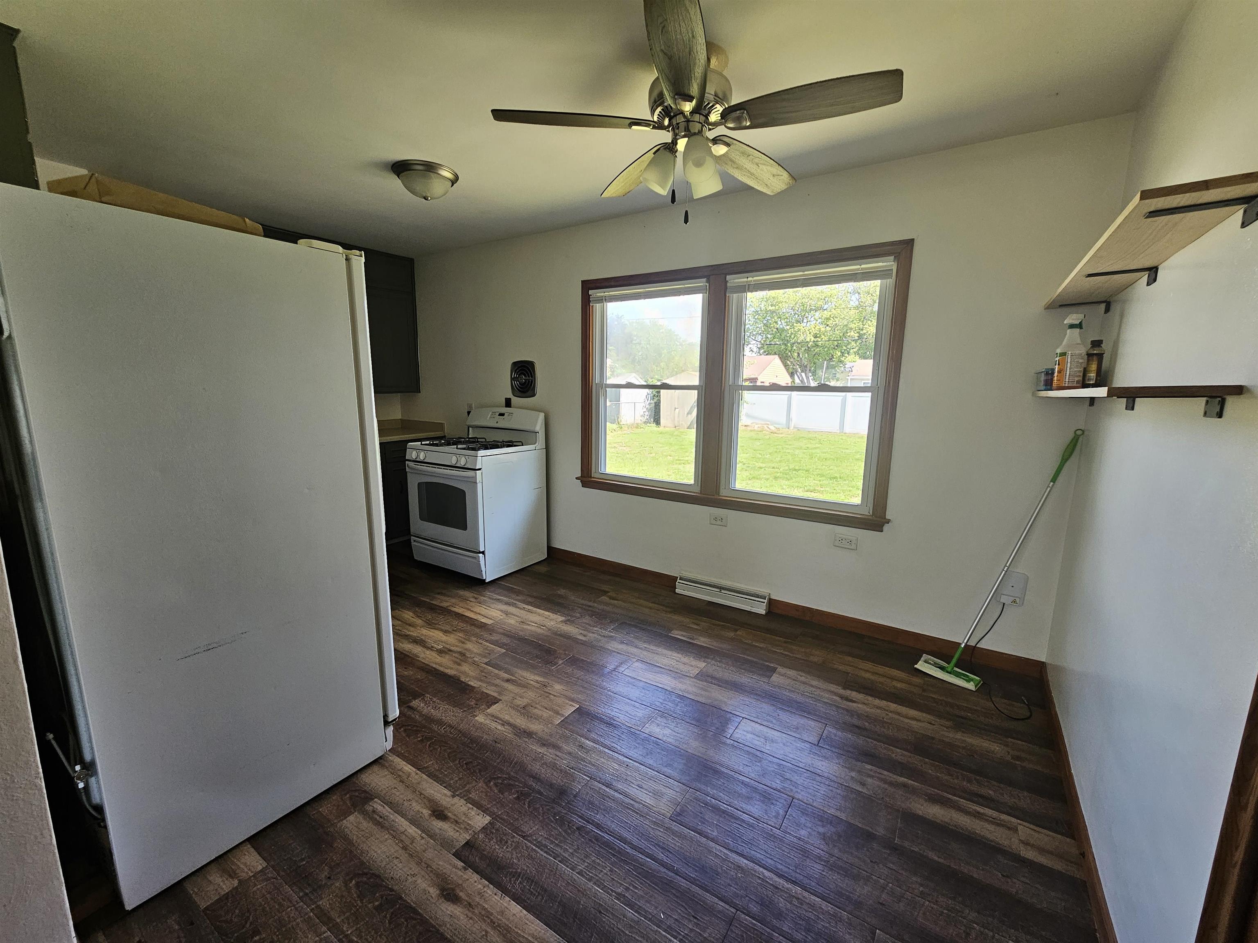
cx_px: 629
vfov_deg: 89.9
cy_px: 472
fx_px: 472
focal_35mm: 13
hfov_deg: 106.2
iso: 80
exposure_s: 1/60
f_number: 2.2
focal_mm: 2.2
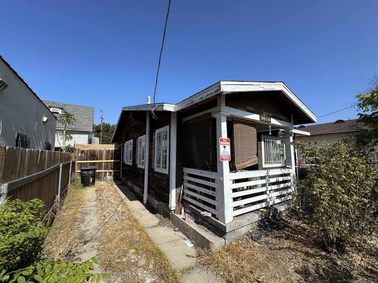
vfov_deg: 85.7
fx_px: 153
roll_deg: -0.7
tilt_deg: +5.1
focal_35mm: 14
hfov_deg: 102.1
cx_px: 189
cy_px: 142
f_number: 2.2
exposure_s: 1/1536
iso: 50
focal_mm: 2.22
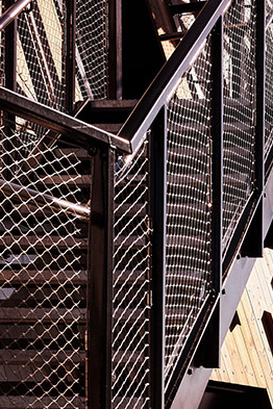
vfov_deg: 16.1
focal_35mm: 122
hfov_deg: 10.7
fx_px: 1388
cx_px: 436
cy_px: 493
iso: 400
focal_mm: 45
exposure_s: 1/800
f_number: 8
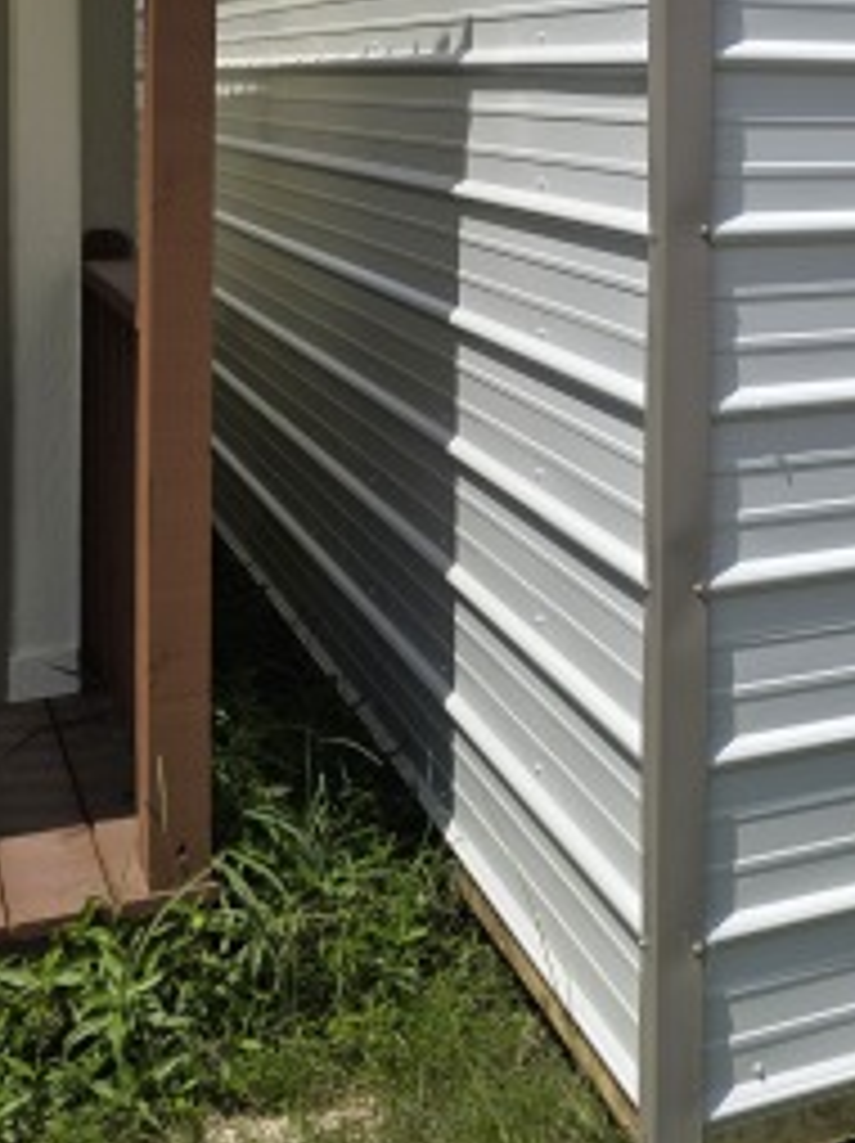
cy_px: 108
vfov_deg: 31.6
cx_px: 1120
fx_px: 1913
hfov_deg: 22.5
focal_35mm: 58
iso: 64
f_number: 1.7
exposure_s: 1/7944
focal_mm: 6.3
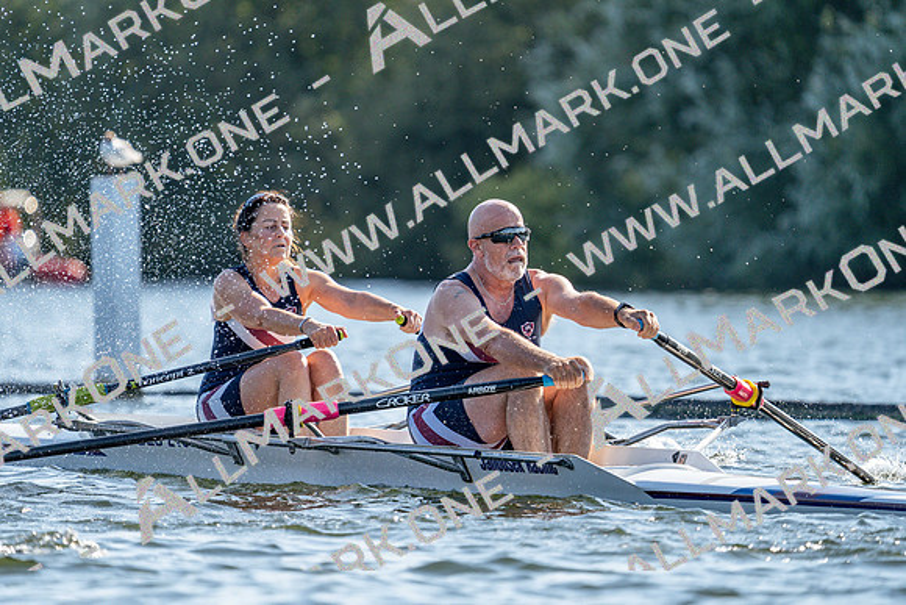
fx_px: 11478
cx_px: 453
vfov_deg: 3.0
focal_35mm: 456
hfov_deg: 4.5
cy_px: 302
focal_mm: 456
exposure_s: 1/1600
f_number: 6.3
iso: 500
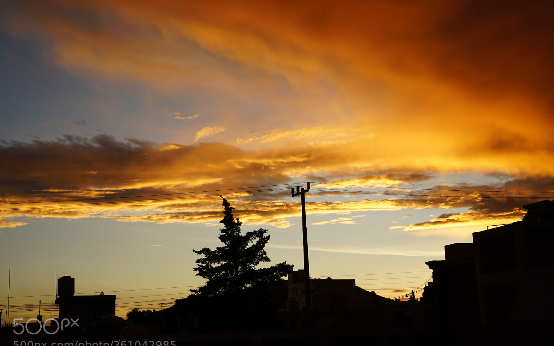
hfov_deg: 38.9
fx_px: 785
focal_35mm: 52
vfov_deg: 24.9
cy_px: 184
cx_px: 274
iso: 100
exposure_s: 1/80
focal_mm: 50
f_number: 9
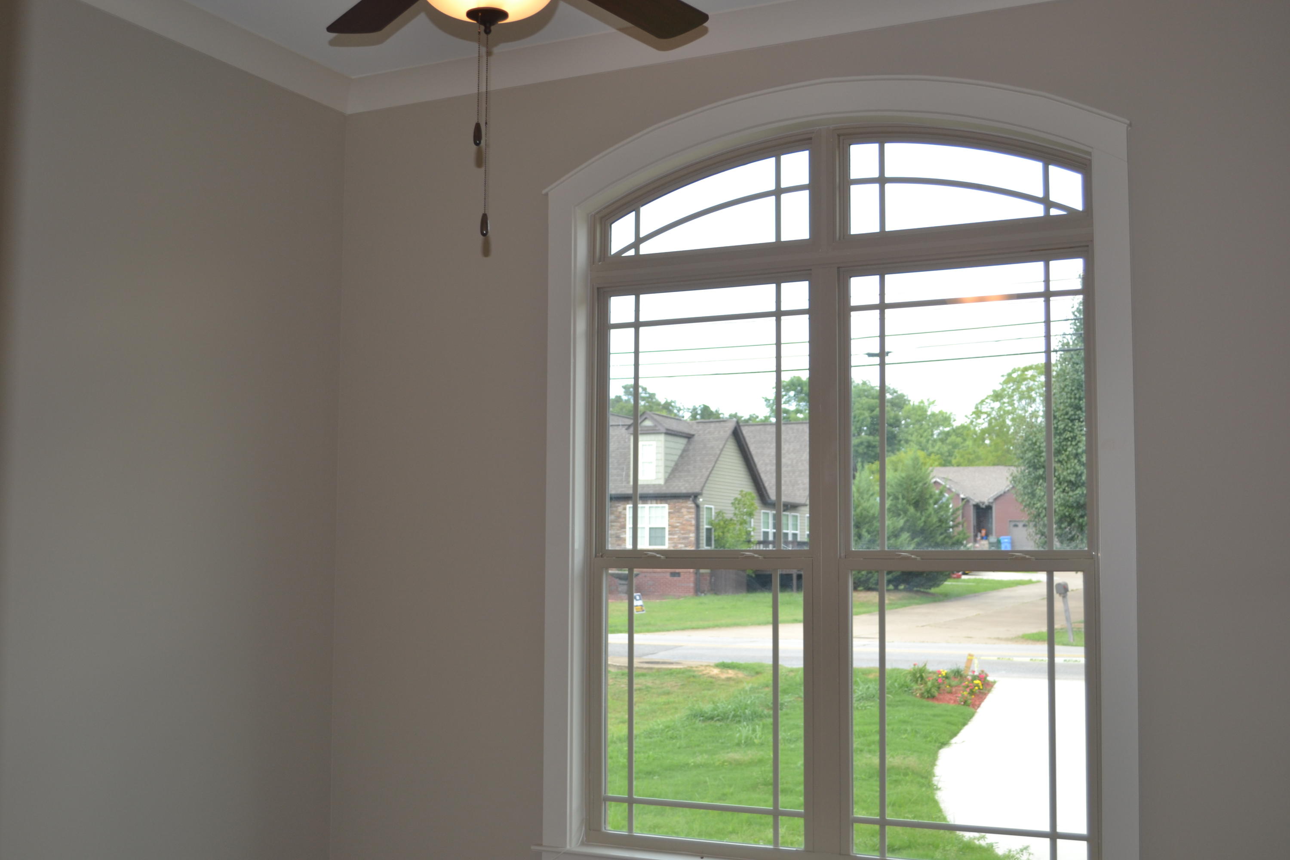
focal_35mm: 39
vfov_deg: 34.2
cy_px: 430
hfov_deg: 49.6
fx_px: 1397
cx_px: 645
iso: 220
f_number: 4.2
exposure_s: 1/125
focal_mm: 26
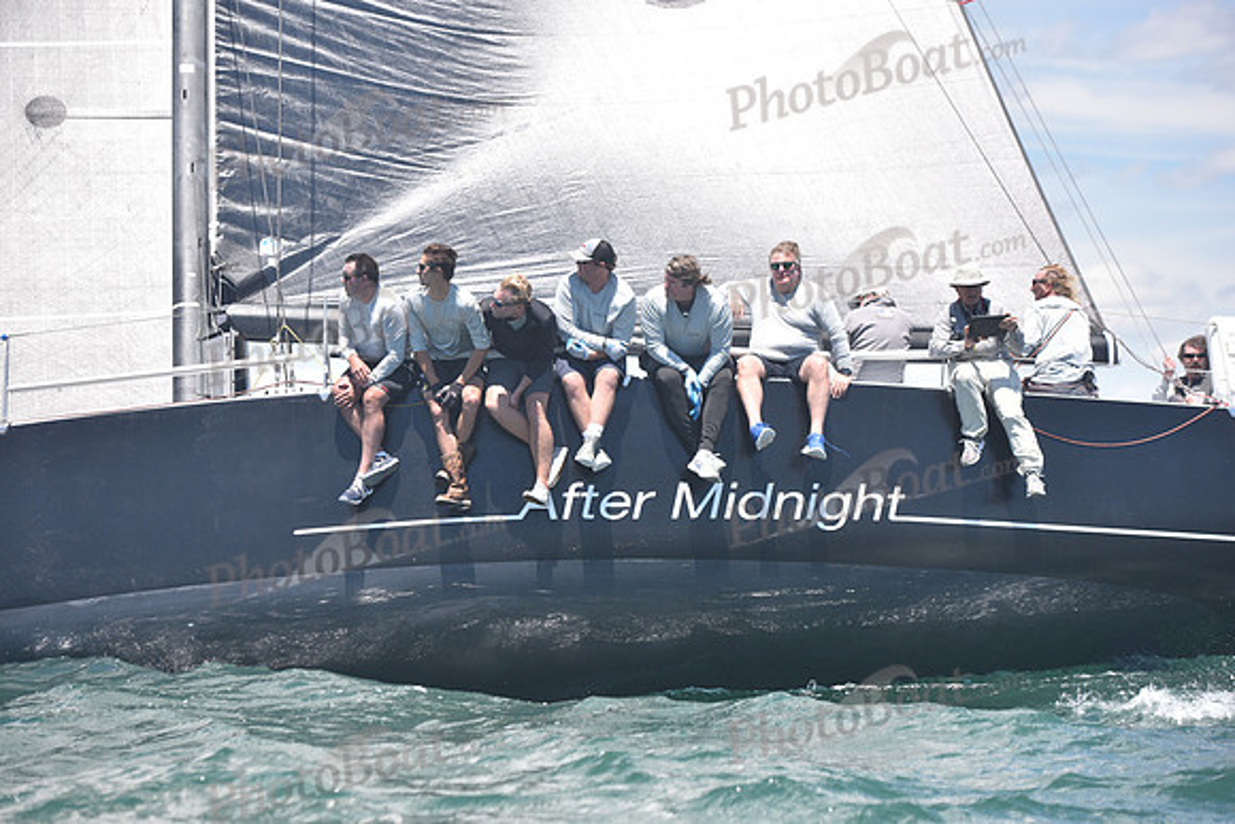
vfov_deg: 12.5
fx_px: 3774
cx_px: 618
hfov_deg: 18.6
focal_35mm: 110
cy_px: 412
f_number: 4
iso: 320
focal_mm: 110
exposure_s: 1/800
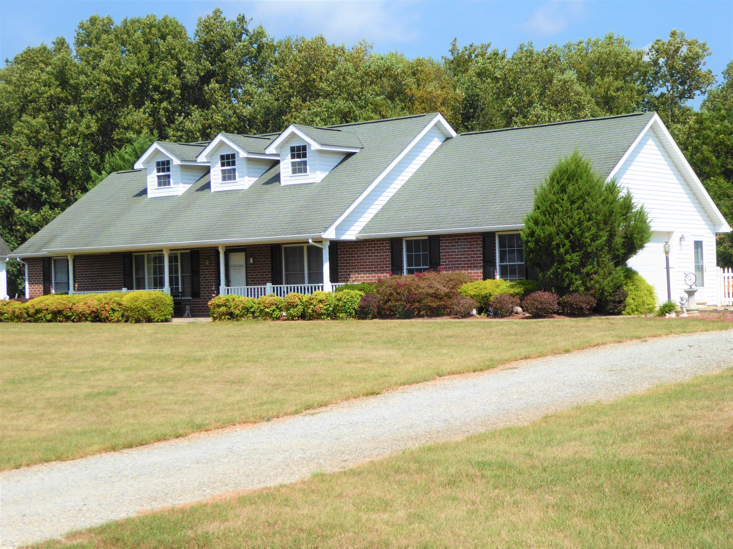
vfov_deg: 22.6
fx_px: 1376
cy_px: 274
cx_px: 366
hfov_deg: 29.8
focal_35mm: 65
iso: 100
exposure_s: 1/640
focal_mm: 10.9
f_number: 4.3
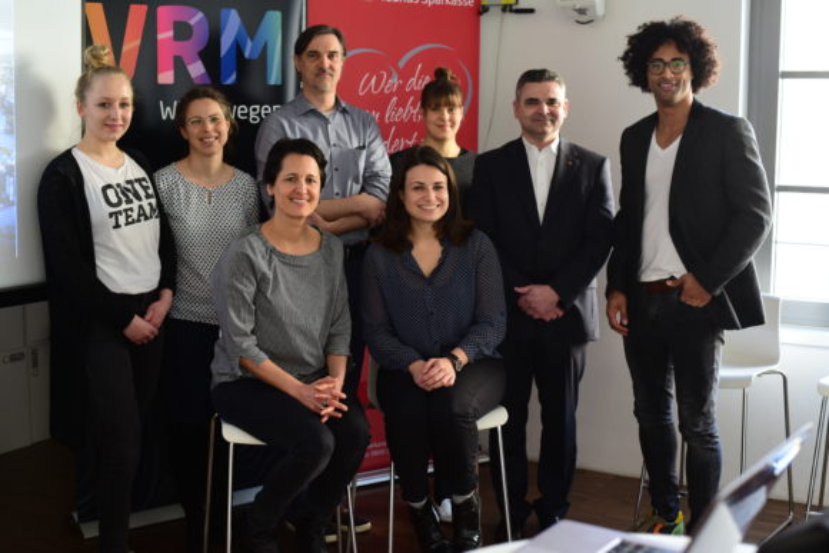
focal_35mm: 50
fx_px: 1152
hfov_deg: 39.6
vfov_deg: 27.0
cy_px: 276
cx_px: 414
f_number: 4
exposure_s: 1/100
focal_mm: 50
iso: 1250
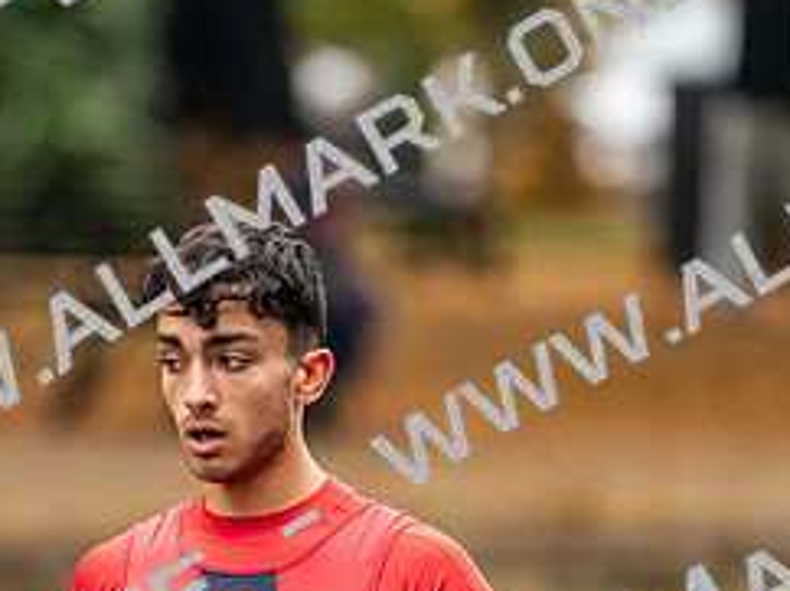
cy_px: 540
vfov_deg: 1.6
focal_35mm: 922
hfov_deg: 2.2
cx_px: 134
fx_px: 21021
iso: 3600
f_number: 4.5
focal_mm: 400
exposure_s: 1/2500
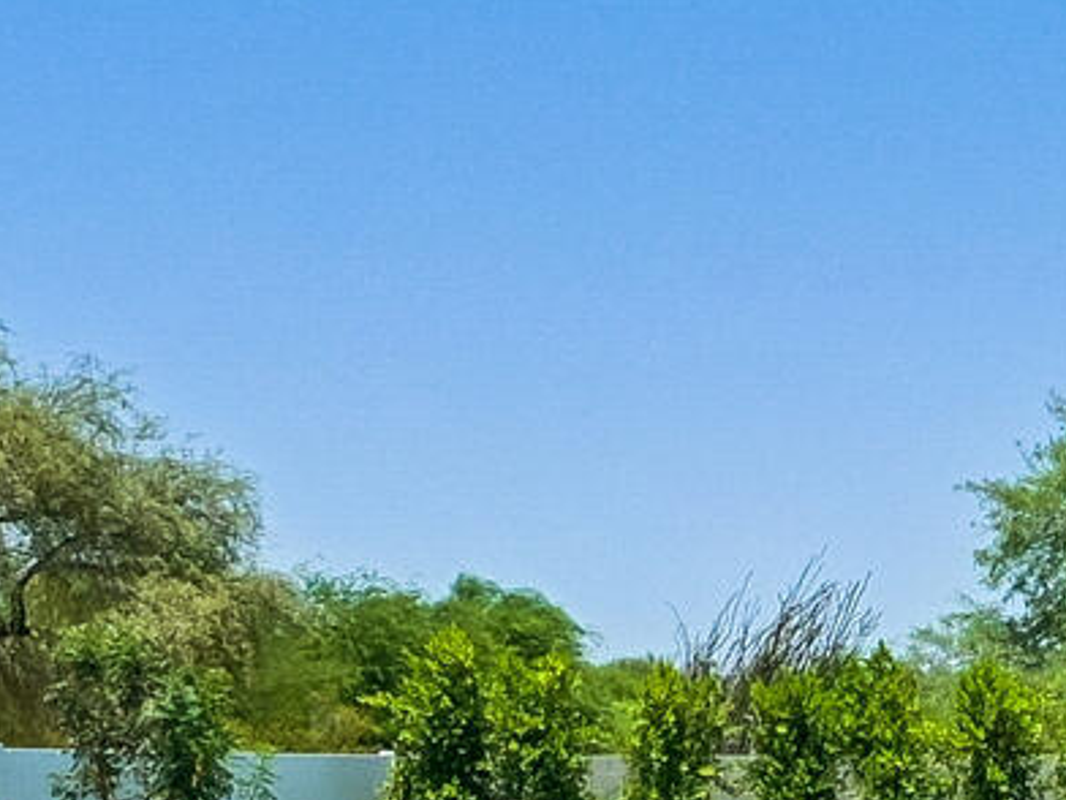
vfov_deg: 14.1
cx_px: 1876
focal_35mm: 103
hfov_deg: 16.3
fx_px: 3172
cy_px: 819
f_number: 8
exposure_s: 1/3200
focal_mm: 14
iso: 640
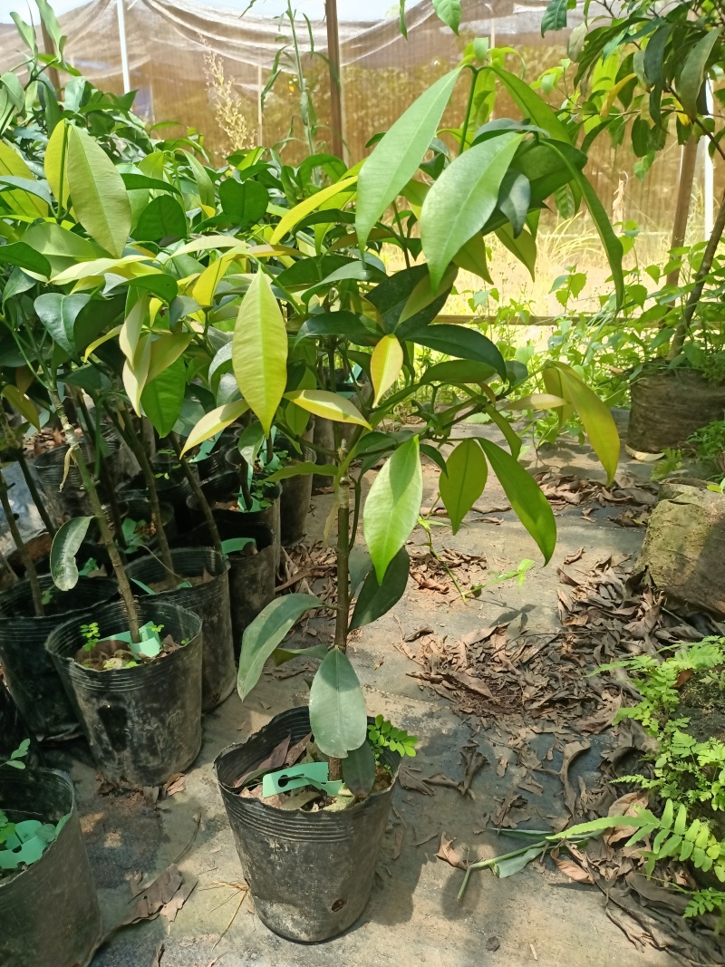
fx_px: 698
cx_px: 362
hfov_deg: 54.9
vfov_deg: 69.4
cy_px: 484
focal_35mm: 25
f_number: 1.79
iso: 128
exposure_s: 1/100
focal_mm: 4.71
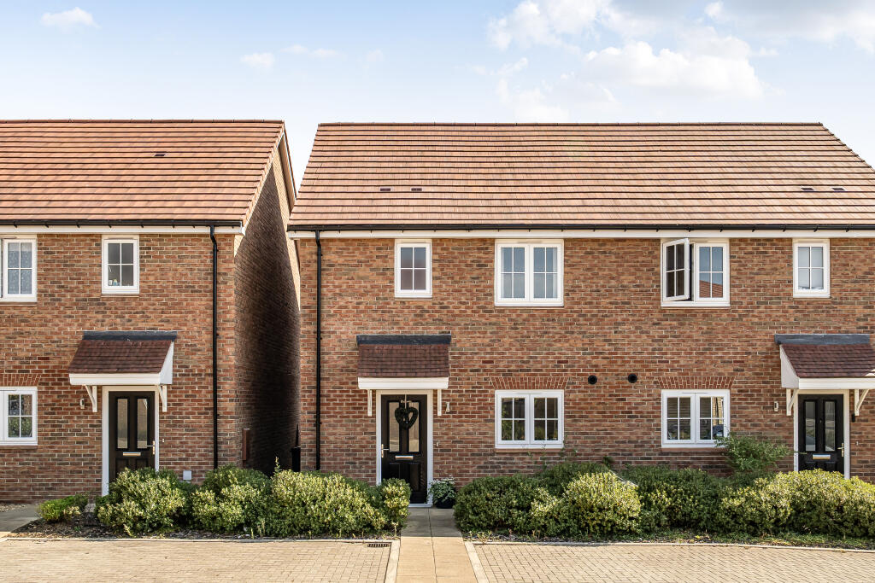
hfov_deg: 55.8
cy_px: 292
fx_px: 826
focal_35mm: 34
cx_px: 438
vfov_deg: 38.9
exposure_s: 1/800
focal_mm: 23
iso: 400
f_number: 8
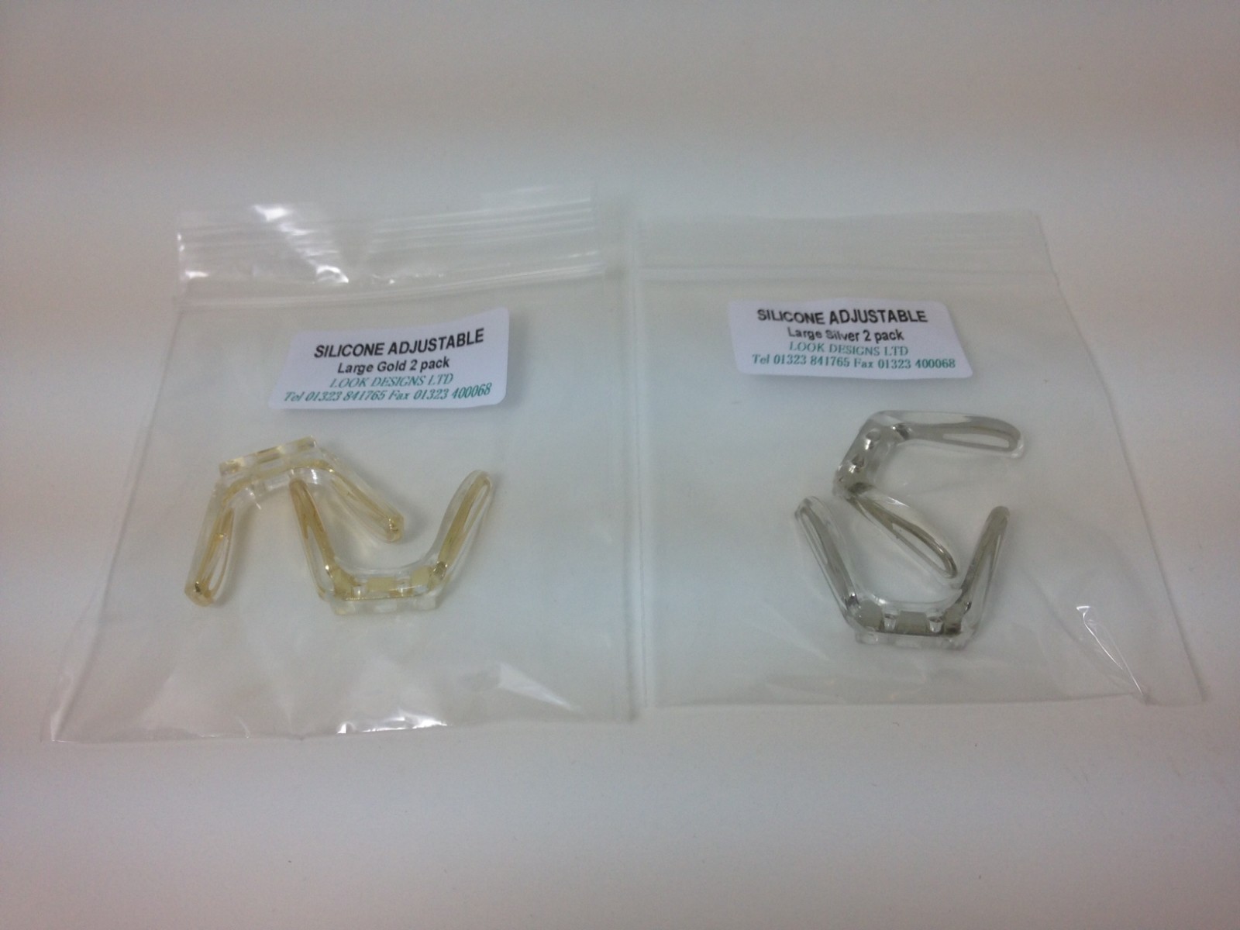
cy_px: 465
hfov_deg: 55.4
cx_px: 620
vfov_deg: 42.9
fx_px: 1182
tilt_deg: -51.2
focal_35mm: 33
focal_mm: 4.12
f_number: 2.4
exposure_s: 1/252
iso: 50
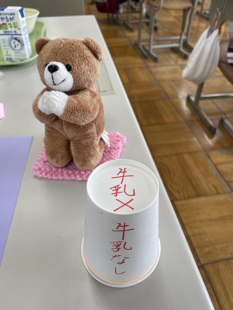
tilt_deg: -42.3
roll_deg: -0.6
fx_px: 233
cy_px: 155
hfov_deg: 53.1
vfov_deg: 67.3
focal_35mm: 26
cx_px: 116
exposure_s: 1/121
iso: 64
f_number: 1.6
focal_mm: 4.2
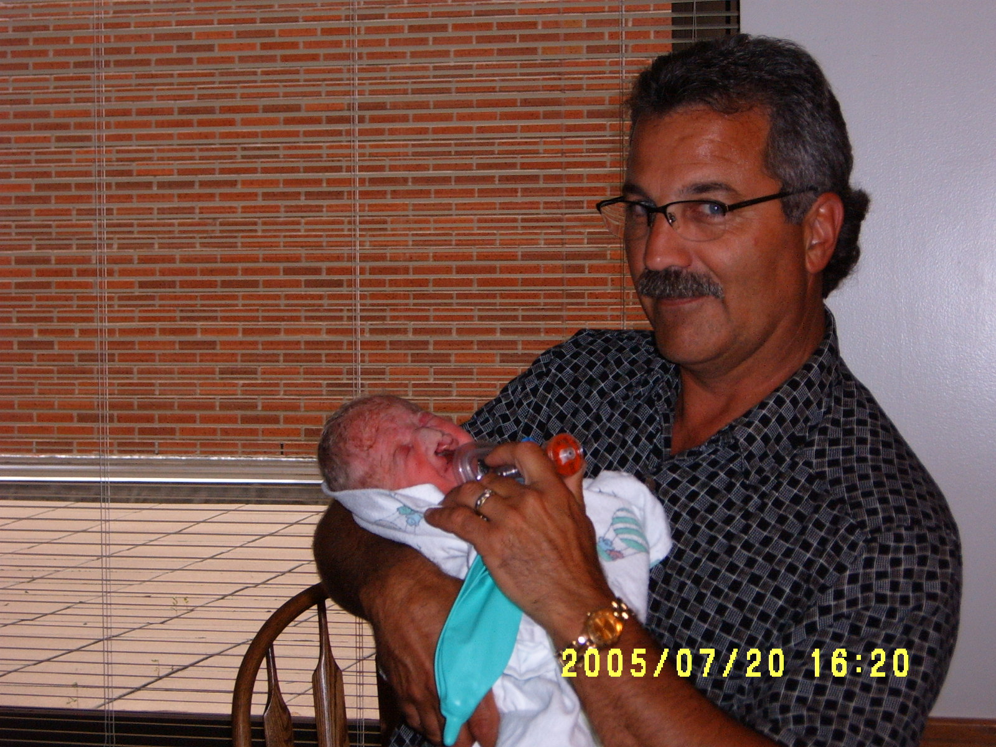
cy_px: 374
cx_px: 498
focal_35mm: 75
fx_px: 2158
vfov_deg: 19.6
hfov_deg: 26.0
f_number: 4
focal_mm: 12.6
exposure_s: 1/45
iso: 141
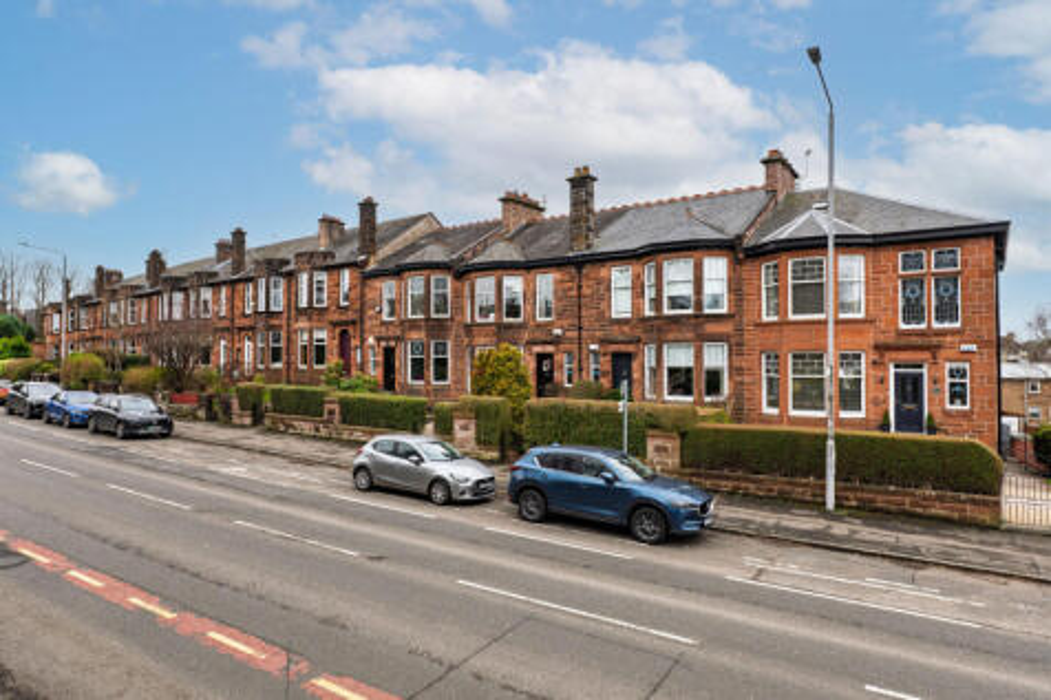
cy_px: 350
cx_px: 526
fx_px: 613
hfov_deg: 81.2
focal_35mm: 21
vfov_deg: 59.5
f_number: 8
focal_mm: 21
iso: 640
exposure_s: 1/160
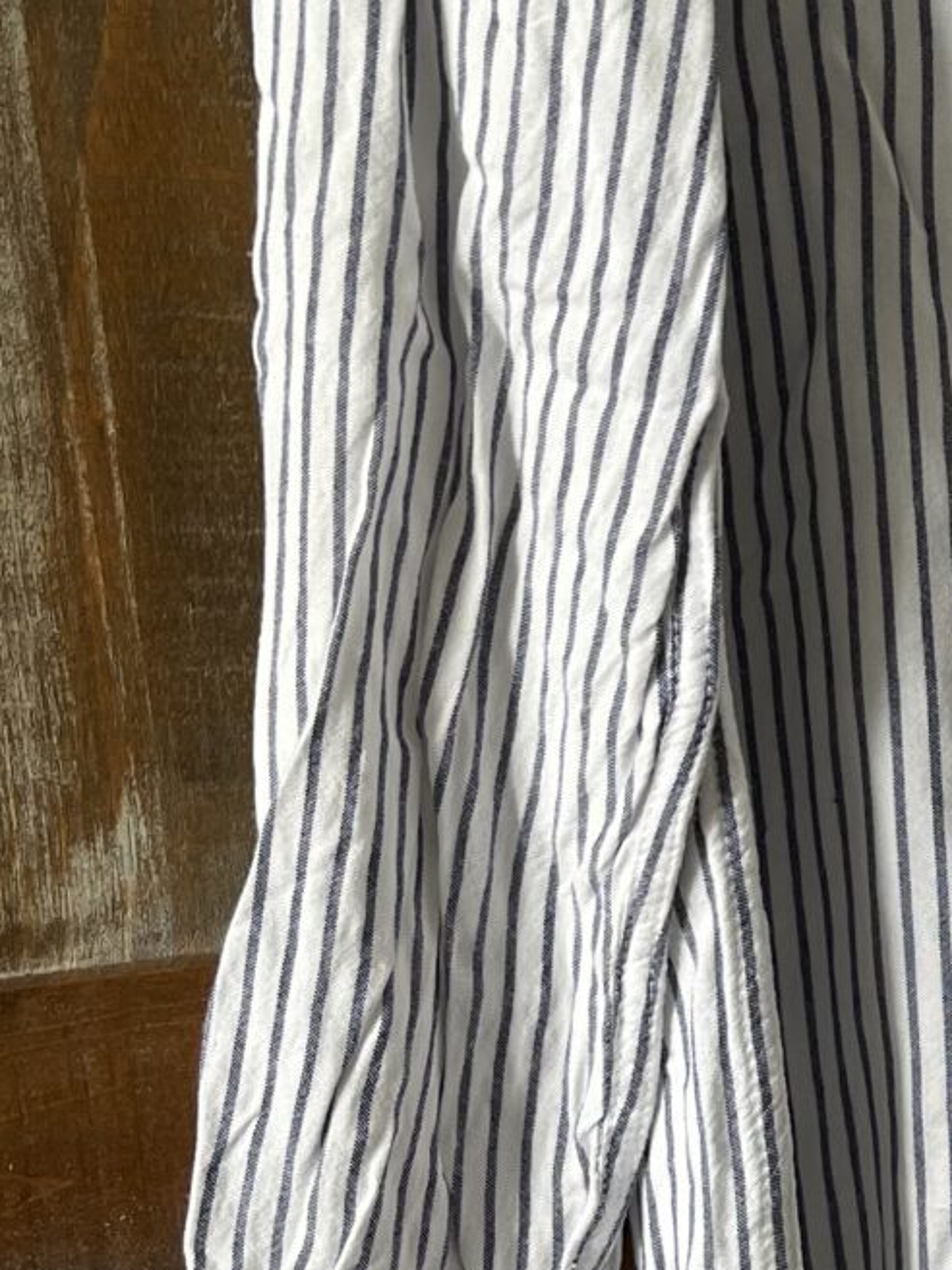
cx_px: 1144
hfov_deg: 18.0
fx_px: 2860
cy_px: 91
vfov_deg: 24.2
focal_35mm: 78
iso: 100
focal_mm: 5.1
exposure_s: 1/121
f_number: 1.6
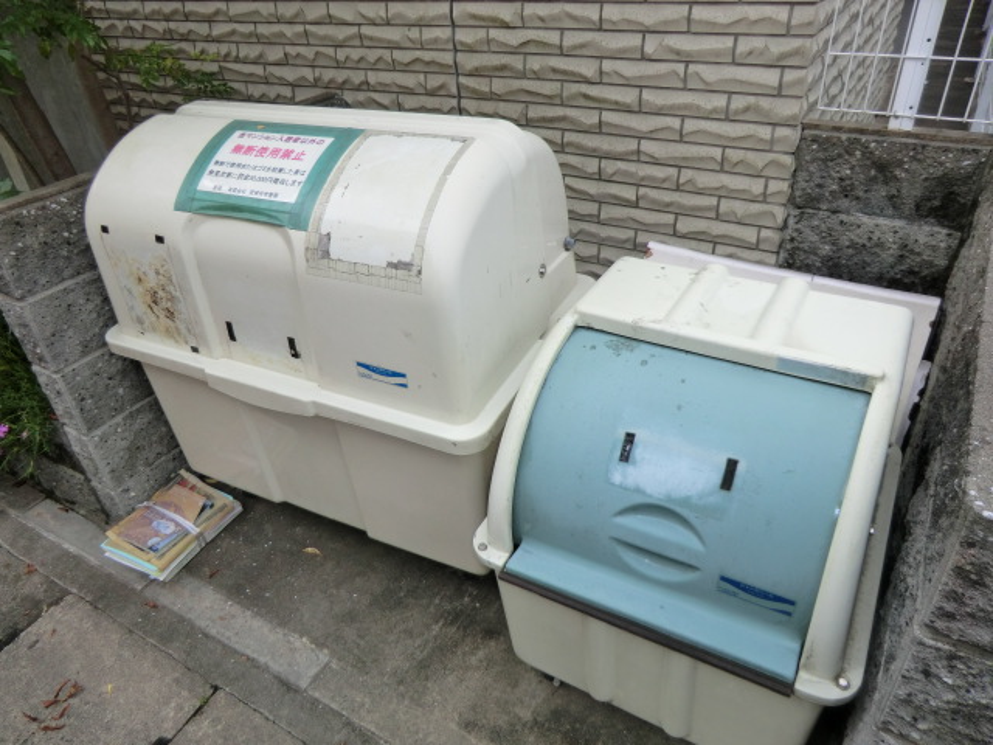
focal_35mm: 24
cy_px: 372
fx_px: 688
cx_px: 496
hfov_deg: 71.6
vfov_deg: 56.8
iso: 80
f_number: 3.2
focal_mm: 4.3
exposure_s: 1/320
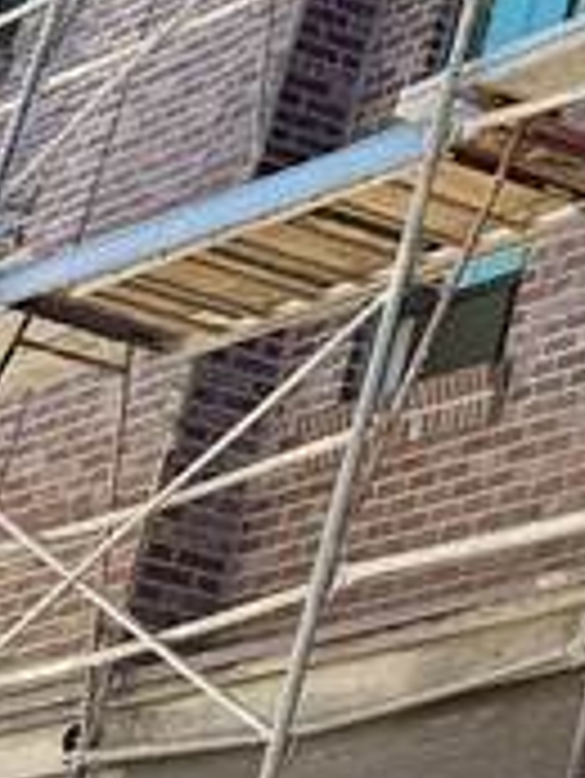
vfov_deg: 11.9
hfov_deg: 9.0
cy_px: -926
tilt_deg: +38.9
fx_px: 3196
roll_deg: -3.4
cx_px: 1575
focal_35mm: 142
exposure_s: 1/4167
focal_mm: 6.76
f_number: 1.78
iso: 80
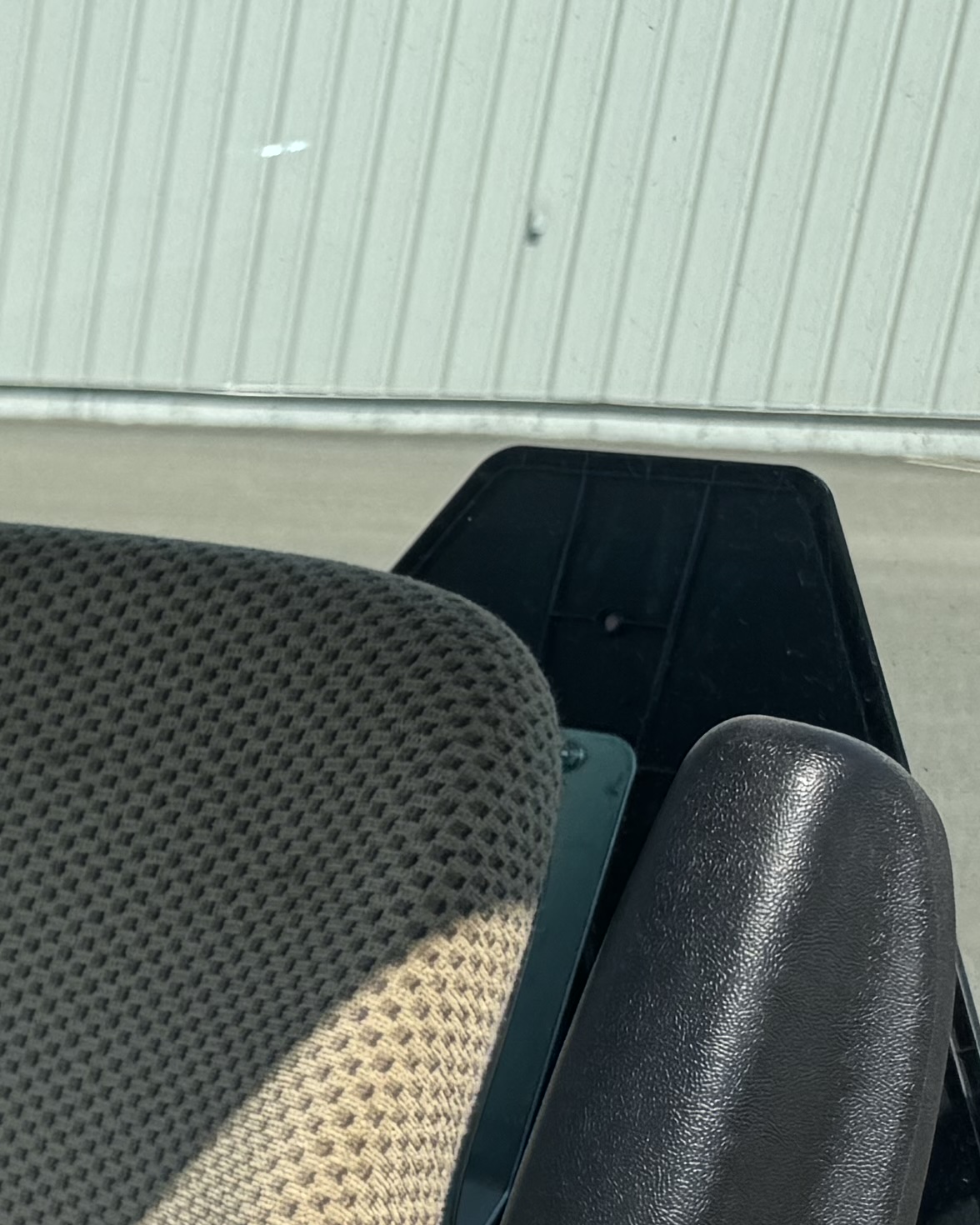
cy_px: 1332
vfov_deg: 20.1
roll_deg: +0.0
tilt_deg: -18.1
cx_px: -1380
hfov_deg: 12.9
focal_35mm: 91
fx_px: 3299
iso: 80
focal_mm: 6.76
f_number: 1.78
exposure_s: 1/3597
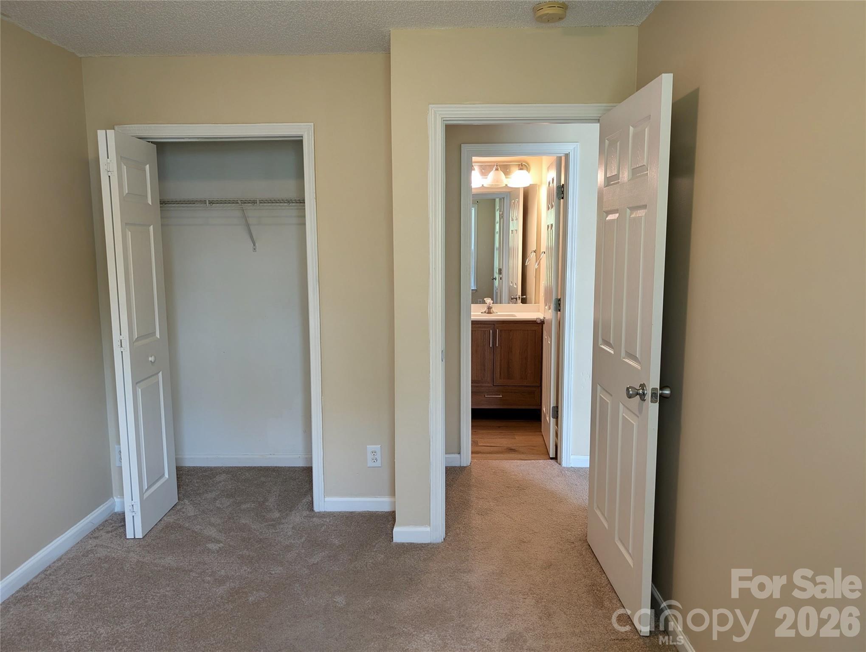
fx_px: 601
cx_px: 433
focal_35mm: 24
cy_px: 326
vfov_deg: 56.9
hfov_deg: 71.5
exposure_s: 1/24.5
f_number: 1.68
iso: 29
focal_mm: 6.9
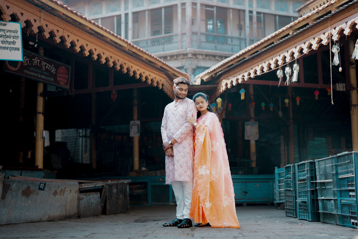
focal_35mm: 50
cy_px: 120
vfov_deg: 27.0
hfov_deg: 39.6
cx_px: 179
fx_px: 497
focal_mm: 50
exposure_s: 1/1600
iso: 400
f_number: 1.6
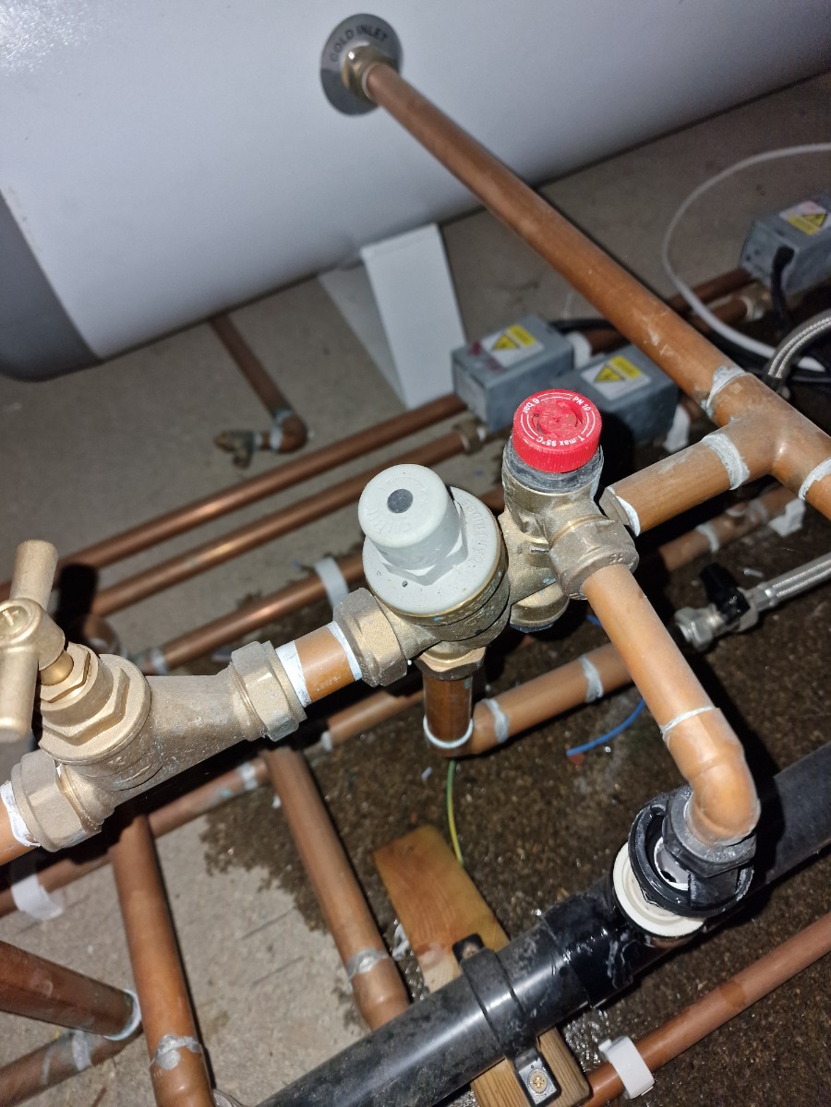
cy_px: 554
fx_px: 736
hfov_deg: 58.9
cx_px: 416
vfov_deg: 73.9
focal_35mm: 23
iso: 50
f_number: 1.8
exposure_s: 1/50
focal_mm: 6.4
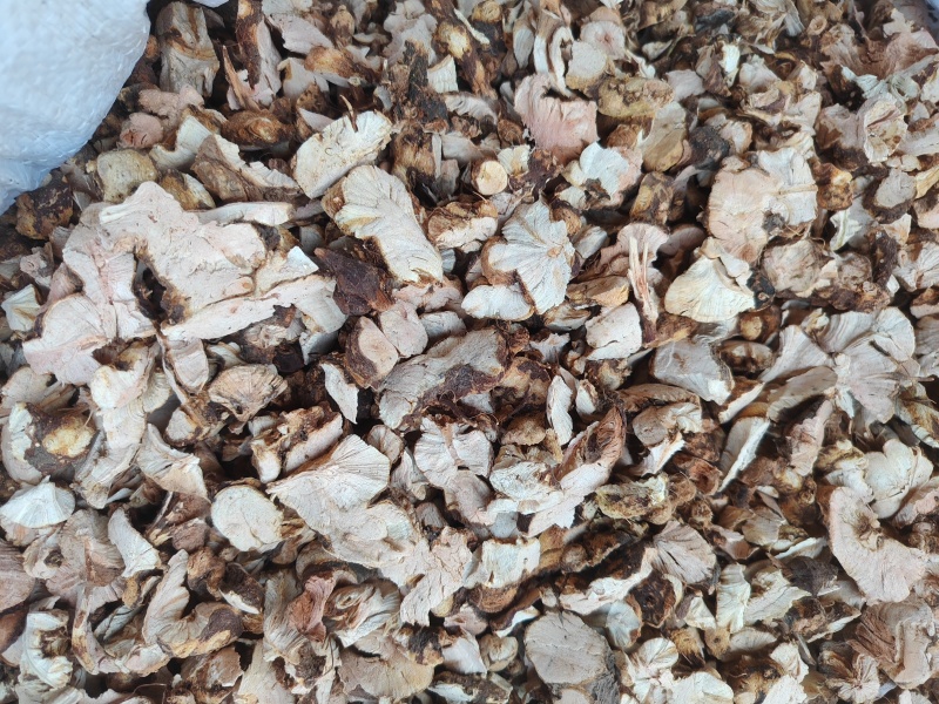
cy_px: 352
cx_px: 470
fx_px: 624
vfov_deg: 58.9
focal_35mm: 23
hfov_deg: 73.9
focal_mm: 5.25
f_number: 1.8
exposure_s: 1/100
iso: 125
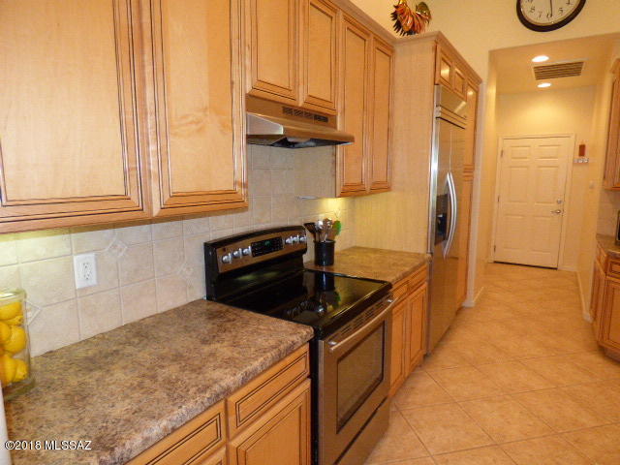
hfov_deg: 81.7
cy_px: 232
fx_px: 358
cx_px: 310
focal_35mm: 20
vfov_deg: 66.0
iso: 640
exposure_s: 1/60
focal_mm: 3.58
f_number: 2.8
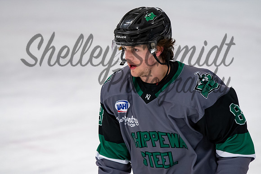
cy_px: 85
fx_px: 2337
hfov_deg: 6.4
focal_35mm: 322
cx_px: 124
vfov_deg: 4.3
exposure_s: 1/800
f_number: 3.5
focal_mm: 200
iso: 2500
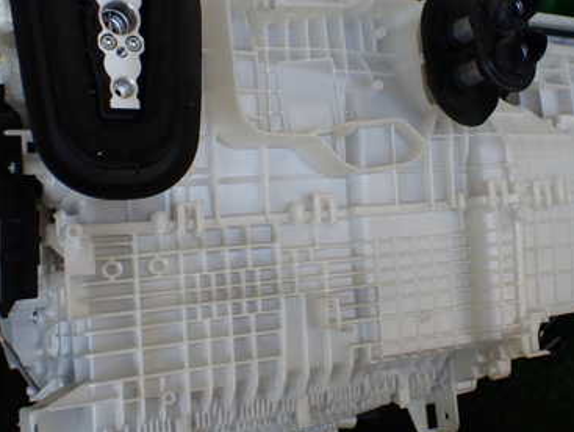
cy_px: 188
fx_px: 813
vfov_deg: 29.7
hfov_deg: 38.6
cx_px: 364
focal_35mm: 49
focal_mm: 5.4
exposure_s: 1/125
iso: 125
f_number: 2.3
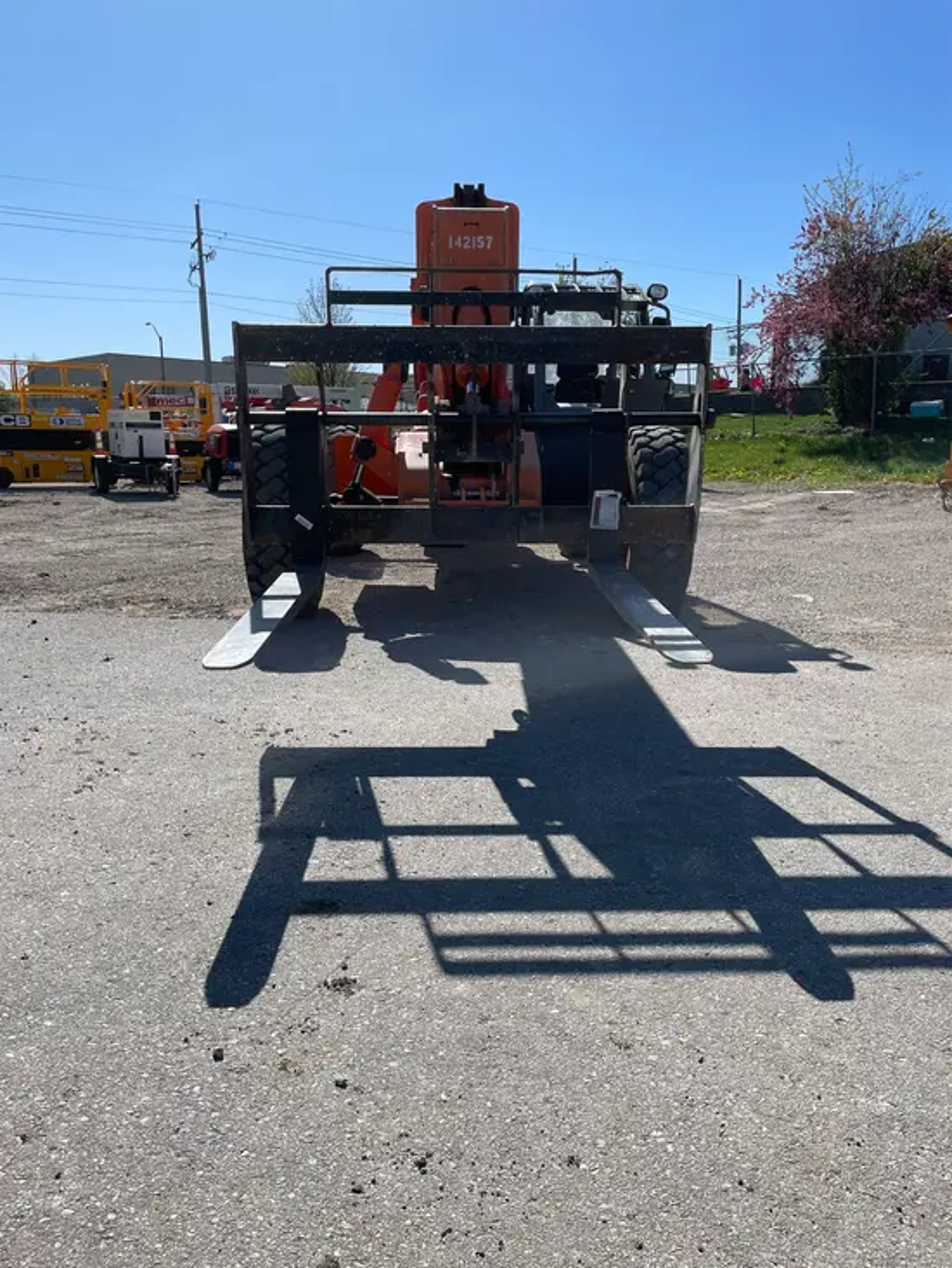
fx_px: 953
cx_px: 476
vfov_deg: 67.3
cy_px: 634
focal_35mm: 26
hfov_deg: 53.1
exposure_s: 1/4464
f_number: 1.6
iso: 32
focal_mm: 4.2
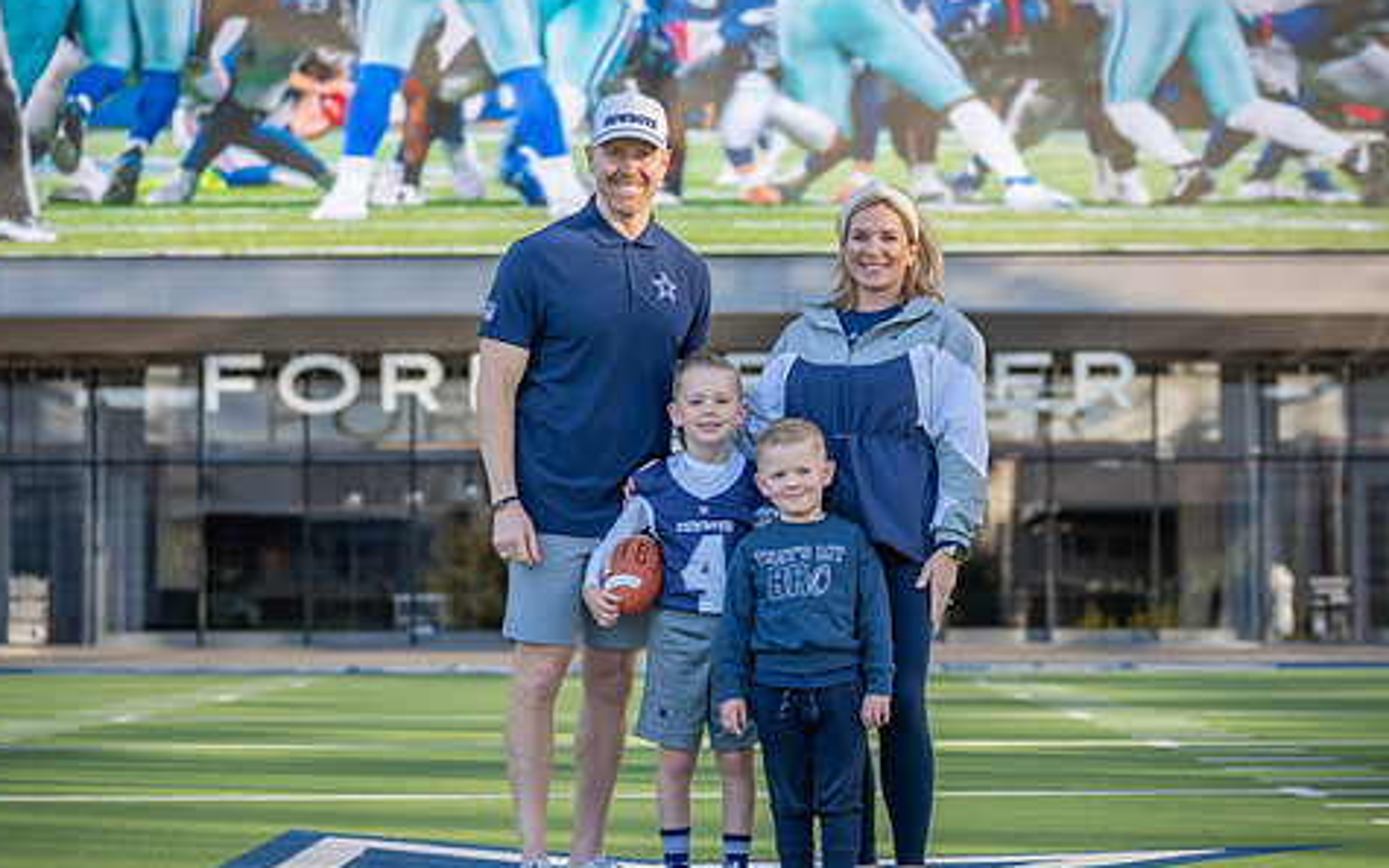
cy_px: 515
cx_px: 751
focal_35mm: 97
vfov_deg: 13.5
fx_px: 3672
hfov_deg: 21.4
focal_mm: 70
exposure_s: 1/500
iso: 100
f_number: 2.8
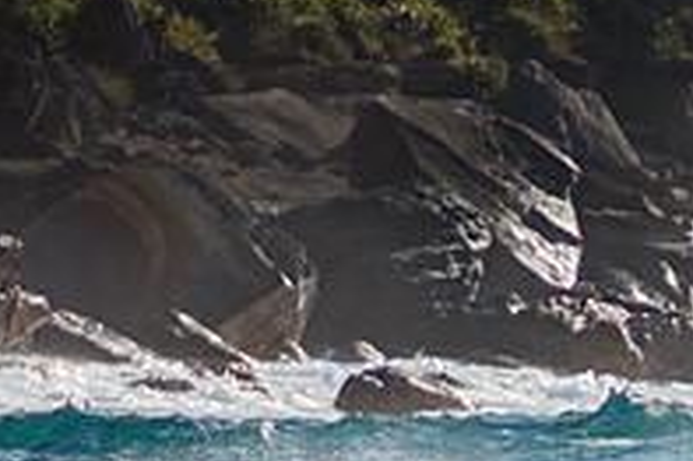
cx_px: 763
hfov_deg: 1.2
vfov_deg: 0.8
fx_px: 34043
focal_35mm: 1770
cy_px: 572
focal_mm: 400
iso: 250
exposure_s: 1/2000
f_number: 5.6
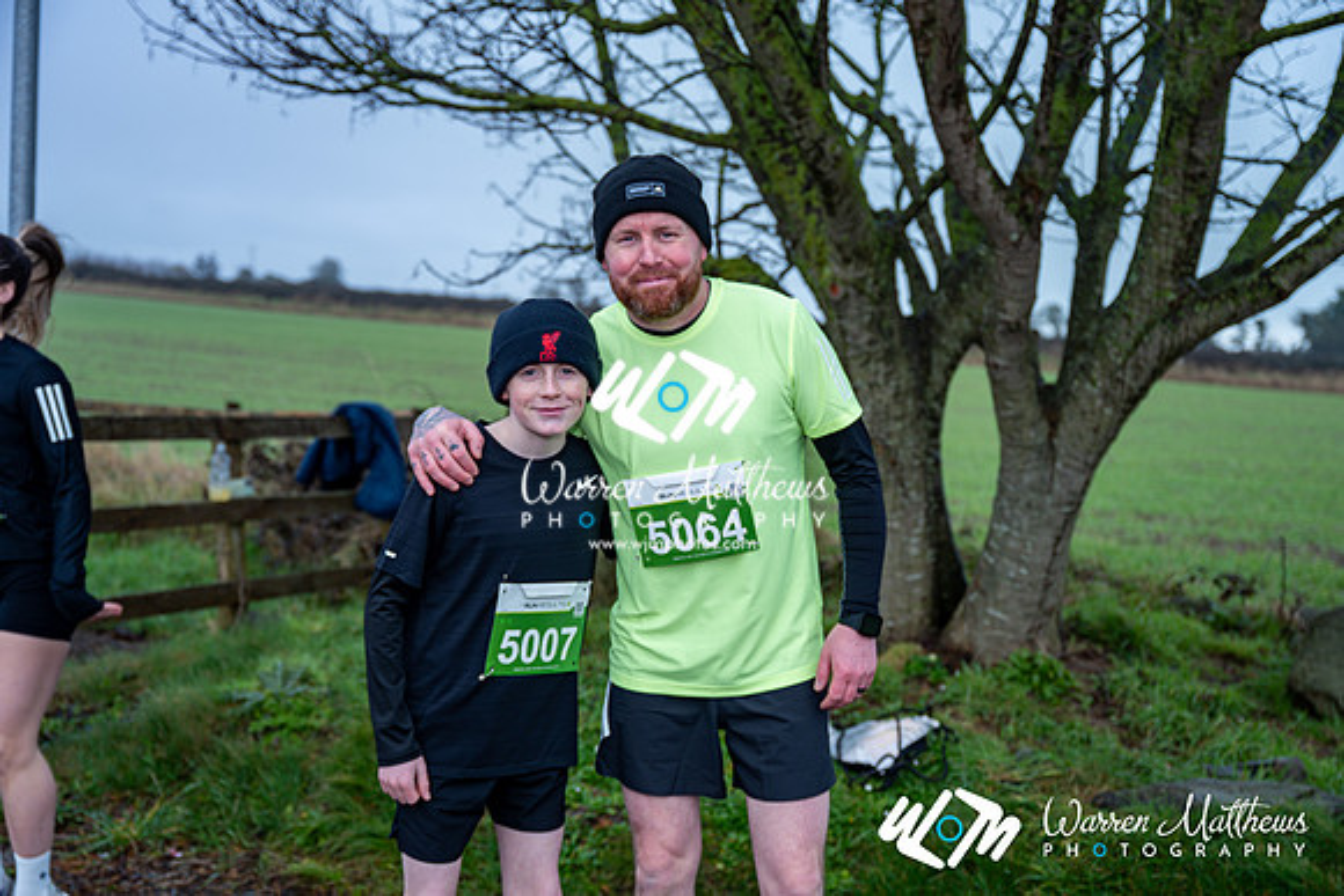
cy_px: 448
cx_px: 672
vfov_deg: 35.1
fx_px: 1419
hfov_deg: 50.7
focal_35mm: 38
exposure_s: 1/320
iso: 100
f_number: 2.8
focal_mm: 38
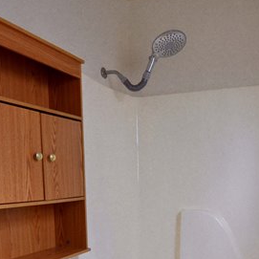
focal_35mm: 41
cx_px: 162
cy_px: 216
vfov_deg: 38.8
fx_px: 349
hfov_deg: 40.4
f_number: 8
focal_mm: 11
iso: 800
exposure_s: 1/20
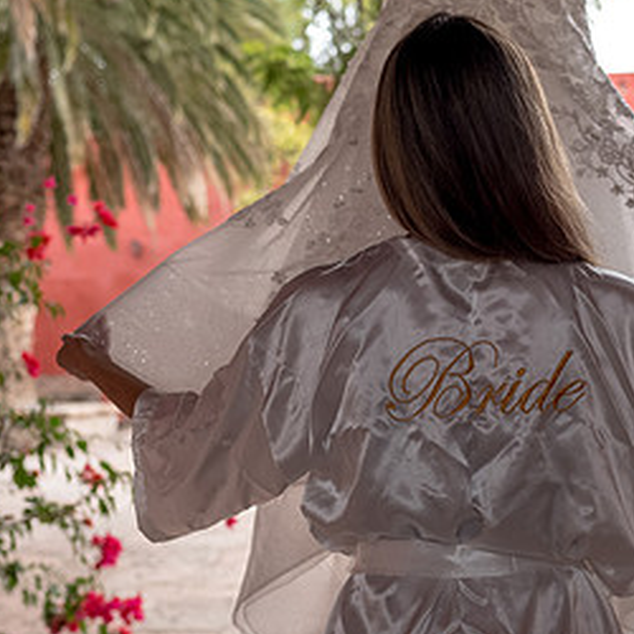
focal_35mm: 69
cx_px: 477
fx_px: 1430
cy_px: 270
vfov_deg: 25.0
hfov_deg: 24.7
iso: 100
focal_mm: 35
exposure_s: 1/100
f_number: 3.2
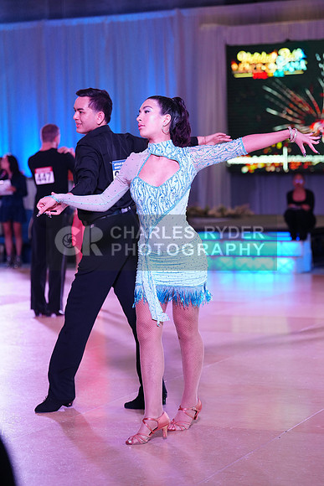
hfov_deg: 15.9
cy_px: 243
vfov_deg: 23.6
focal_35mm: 86
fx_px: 1160
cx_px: 162
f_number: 2.8
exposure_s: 1/640
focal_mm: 86
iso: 2000
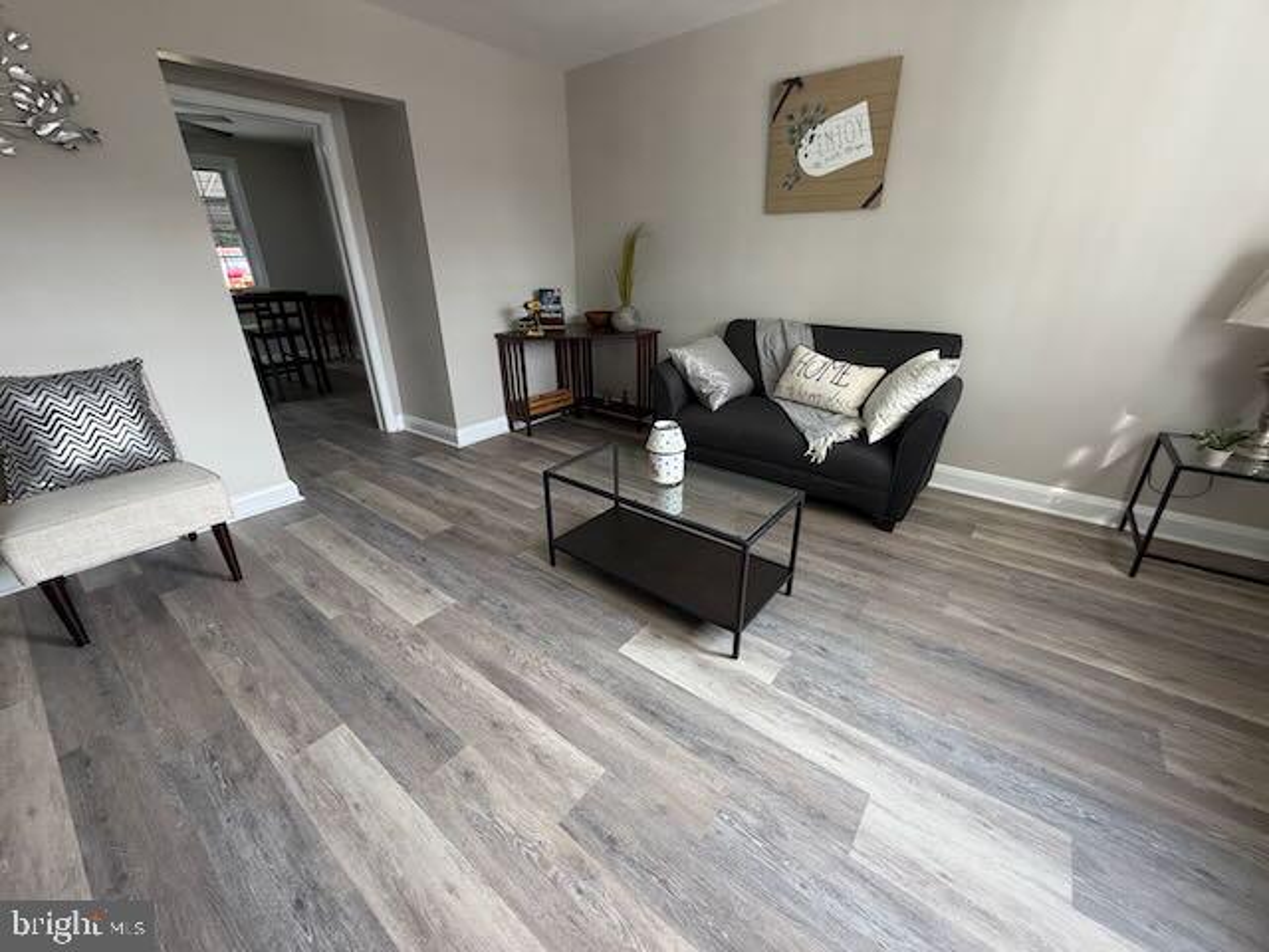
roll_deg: +0.3
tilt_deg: -21.5
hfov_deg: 102.1
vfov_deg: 85.7
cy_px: 476
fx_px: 513
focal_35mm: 14
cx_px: 634
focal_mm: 2.22
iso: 320
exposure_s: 1/121
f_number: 2.2
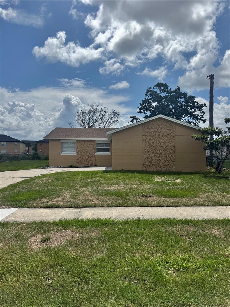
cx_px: 115
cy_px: 154
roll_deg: +0.7
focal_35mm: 24
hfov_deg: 56.8
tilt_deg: +2.6
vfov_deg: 71.6
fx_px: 213
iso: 64
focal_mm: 6.76
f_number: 1.78
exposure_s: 1/12346
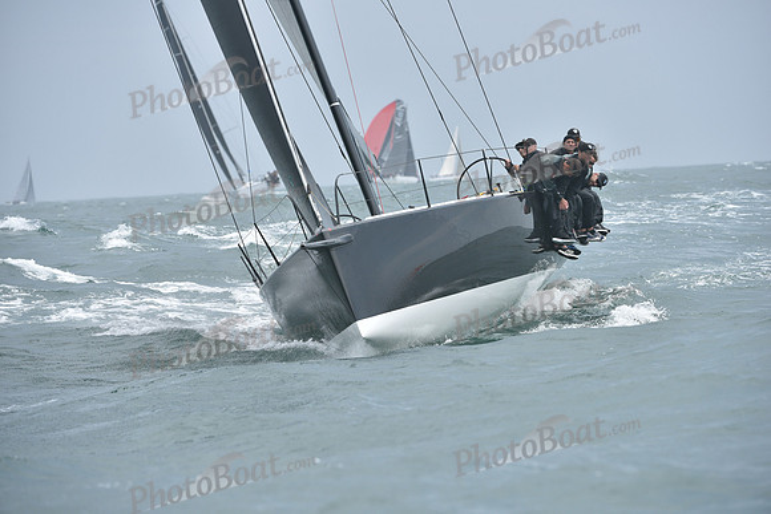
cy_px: 257
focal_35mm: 290
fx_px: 6212
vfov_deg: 4.7
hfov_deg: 7.1
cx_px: 386
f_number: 7.1
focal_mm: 290
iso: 320
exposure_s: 1/1000
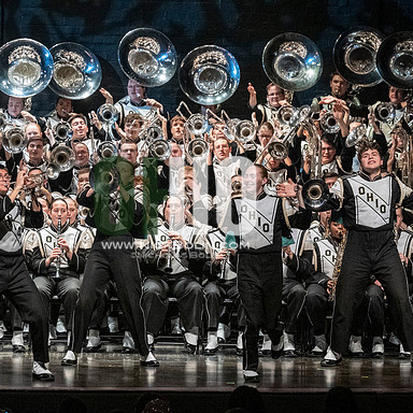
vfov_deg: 7.3
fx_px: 3240
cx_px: 175
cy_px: 206
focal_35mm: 240
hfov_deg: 7.3
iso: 4000
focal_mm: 125
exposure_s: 1/500
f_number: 4
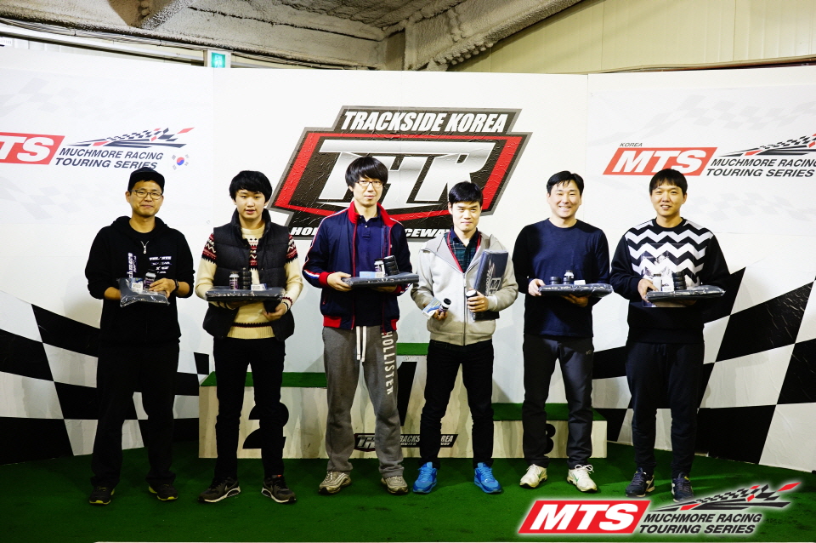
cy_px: 272
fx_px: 996
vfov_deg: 30.4
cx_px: 408
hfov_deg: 44.5
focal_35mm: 44
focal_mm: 44
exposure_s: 1/50
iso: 1250
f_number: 5.6
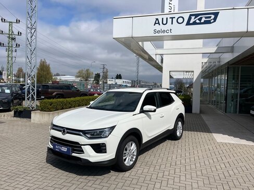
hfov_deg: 67.3
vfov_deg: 53.1
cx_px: 127
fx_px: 191
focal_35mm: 26
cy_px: 95
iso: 50
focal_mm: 5.1
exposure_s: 1/10870
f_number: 1.6
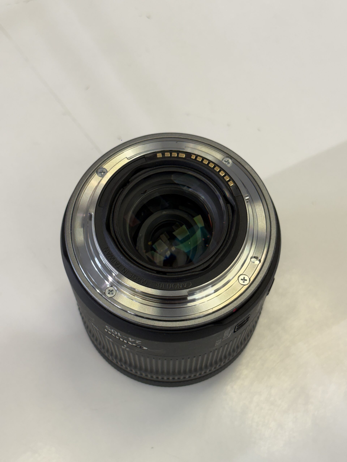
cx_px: 174
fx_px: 695
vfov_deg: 36.8
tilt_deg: -68.4
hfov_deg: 28.0
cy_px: 231
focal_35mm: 52
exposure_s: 1/100
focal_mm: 5.96
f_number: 1.6
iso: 40
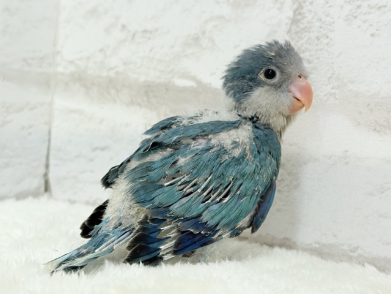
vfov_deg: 28.0
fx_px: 587
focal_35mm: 52
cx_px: 196
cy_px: 147
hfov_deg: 36.8
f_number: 1.6
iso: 100
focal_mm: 5.96
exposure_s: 1/100
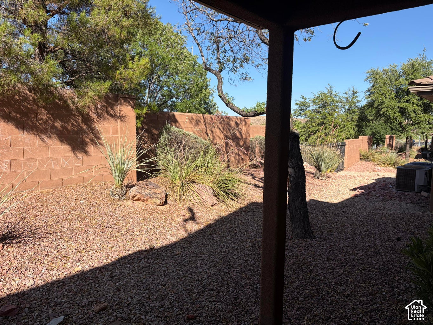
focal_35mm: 26
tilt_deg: -6.0
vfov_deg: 53.1
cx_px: 216
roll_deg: -1.1
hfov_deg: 67.3
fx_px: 325
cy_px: 162
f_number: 1.6
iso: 50
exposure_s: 1/2451
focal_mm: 5.96
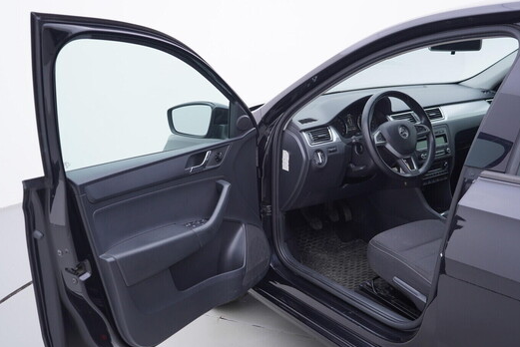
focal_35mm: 38
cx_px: 251
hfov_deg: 50.7
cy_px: 174
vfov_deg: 35.1
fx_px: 549
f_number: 3.2
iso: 125
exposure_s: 1/50
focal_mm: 24
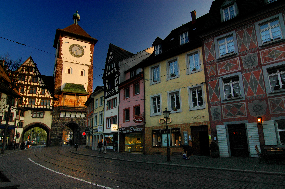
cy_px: 94
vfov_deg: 59.4
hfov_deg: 81.3
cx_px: 142
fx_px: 166
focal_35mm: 21
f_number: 7.1
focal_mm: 14
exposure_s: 1/50
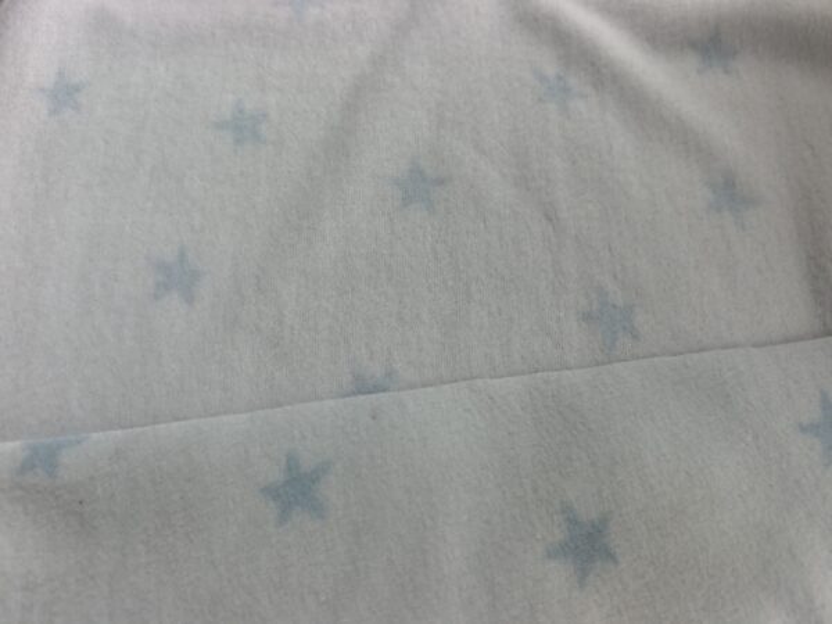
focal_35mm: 27
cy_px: 312
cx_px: 416
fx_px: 649
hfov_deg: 65.3
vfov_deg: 51.4
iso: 400
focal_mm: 6.98
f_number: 2
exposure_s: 1/50
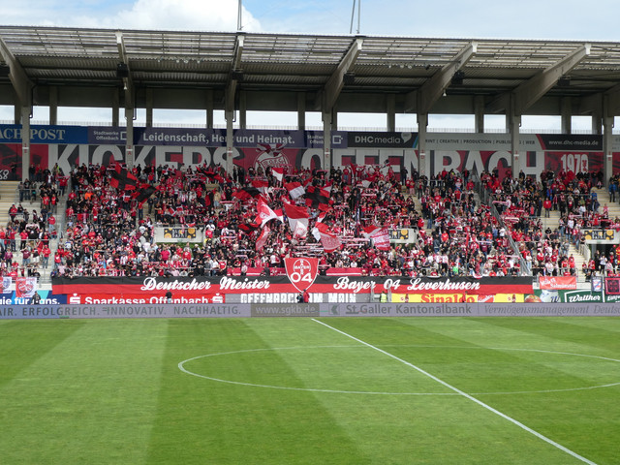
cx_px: 310
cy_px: 232
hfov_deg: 31.7
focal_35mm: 61
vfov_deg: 24.0
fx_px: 1093
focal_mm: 10.9
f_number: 4.3
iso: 80
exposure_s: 1/400
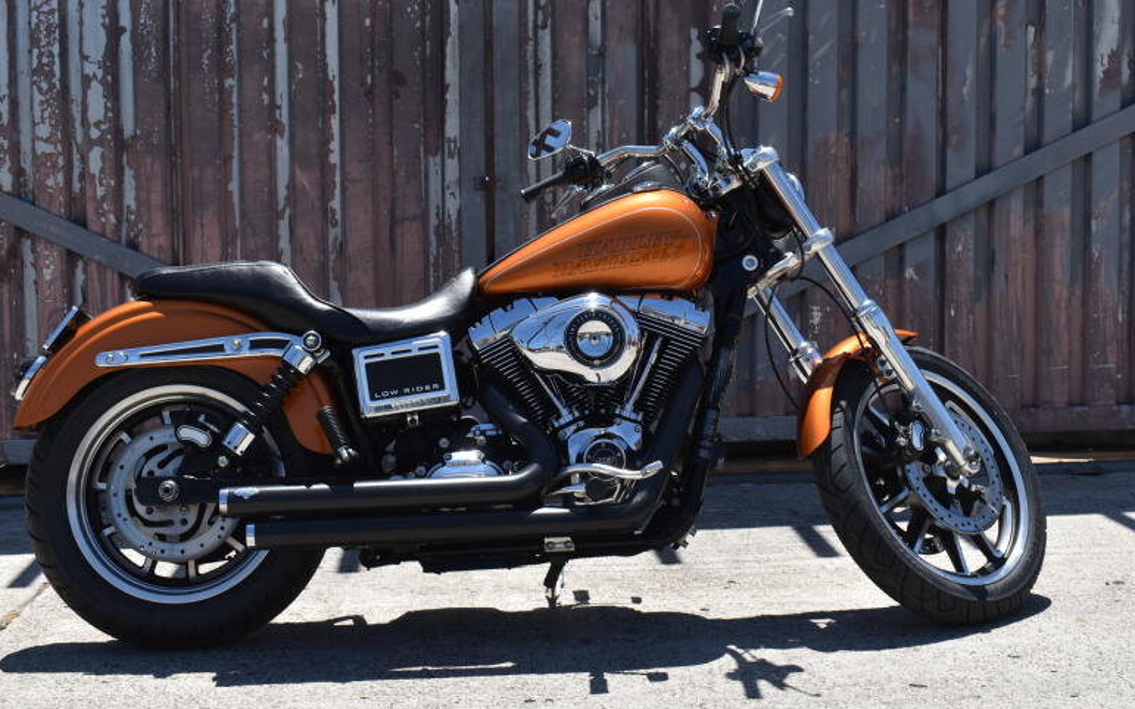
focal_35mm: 56
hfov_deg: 36.6
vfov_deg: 23.3
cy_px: 332
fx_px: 1718
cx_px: 574
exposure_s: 1/250
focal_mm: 35
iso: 100
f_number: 8
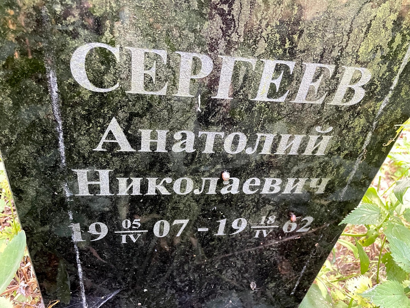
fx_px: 308
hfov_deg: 67.3
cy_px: 154
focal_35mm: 26
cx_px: 205
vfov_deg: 53.1
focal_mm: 4.2
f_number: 1.6
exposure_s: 1/49
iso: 500
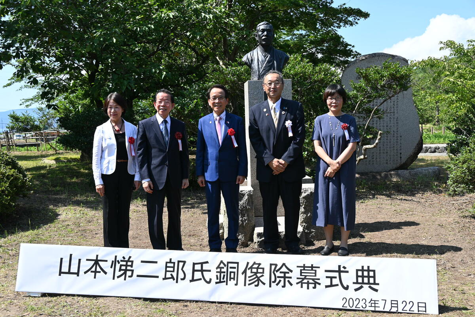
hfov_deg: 52.2
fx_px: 485
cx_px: 238
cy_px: 158
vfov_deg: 36.2
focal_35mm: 37
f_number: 5.6
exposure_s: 1/250
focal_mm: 24.5
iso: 100
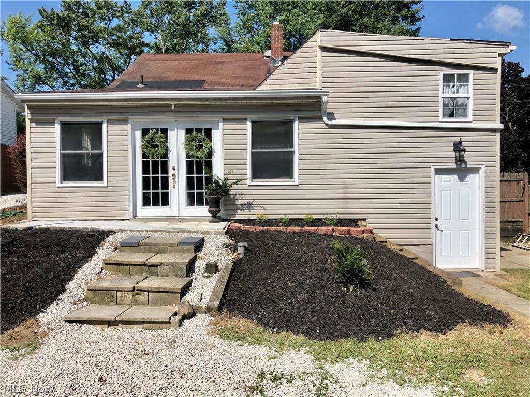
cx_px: 265
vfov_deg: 49.7
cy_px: 198
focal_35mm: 28
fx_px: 429
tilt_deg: +0.4
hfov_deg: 63.4
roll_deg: +0.6
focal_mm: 3.99
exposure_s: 1/3436
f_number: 1.8
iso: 25
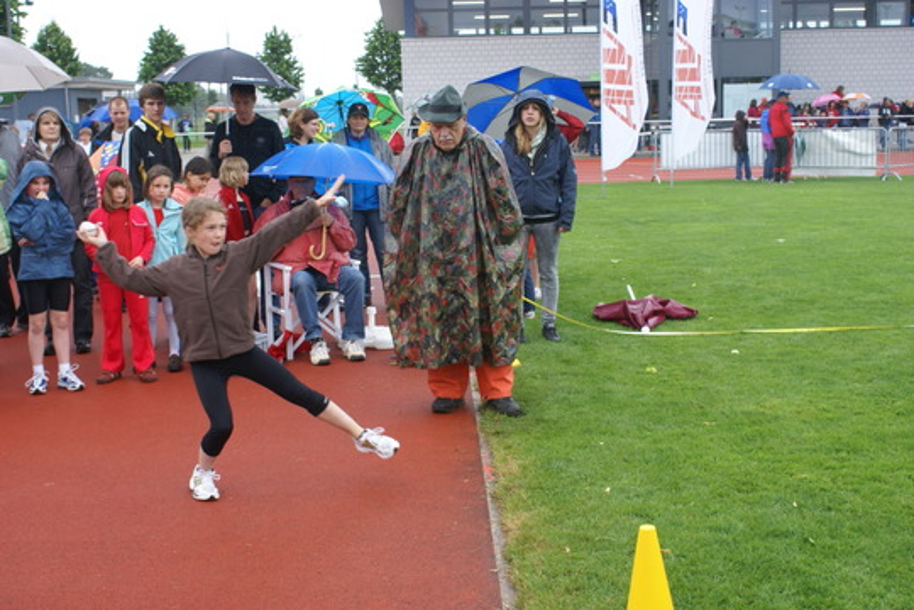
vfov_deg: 29.9
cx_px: 457
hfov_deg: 43.6
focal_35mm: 45
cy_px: 305
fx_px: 1142
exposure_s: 1/125
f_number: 5
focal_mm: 30
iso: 160
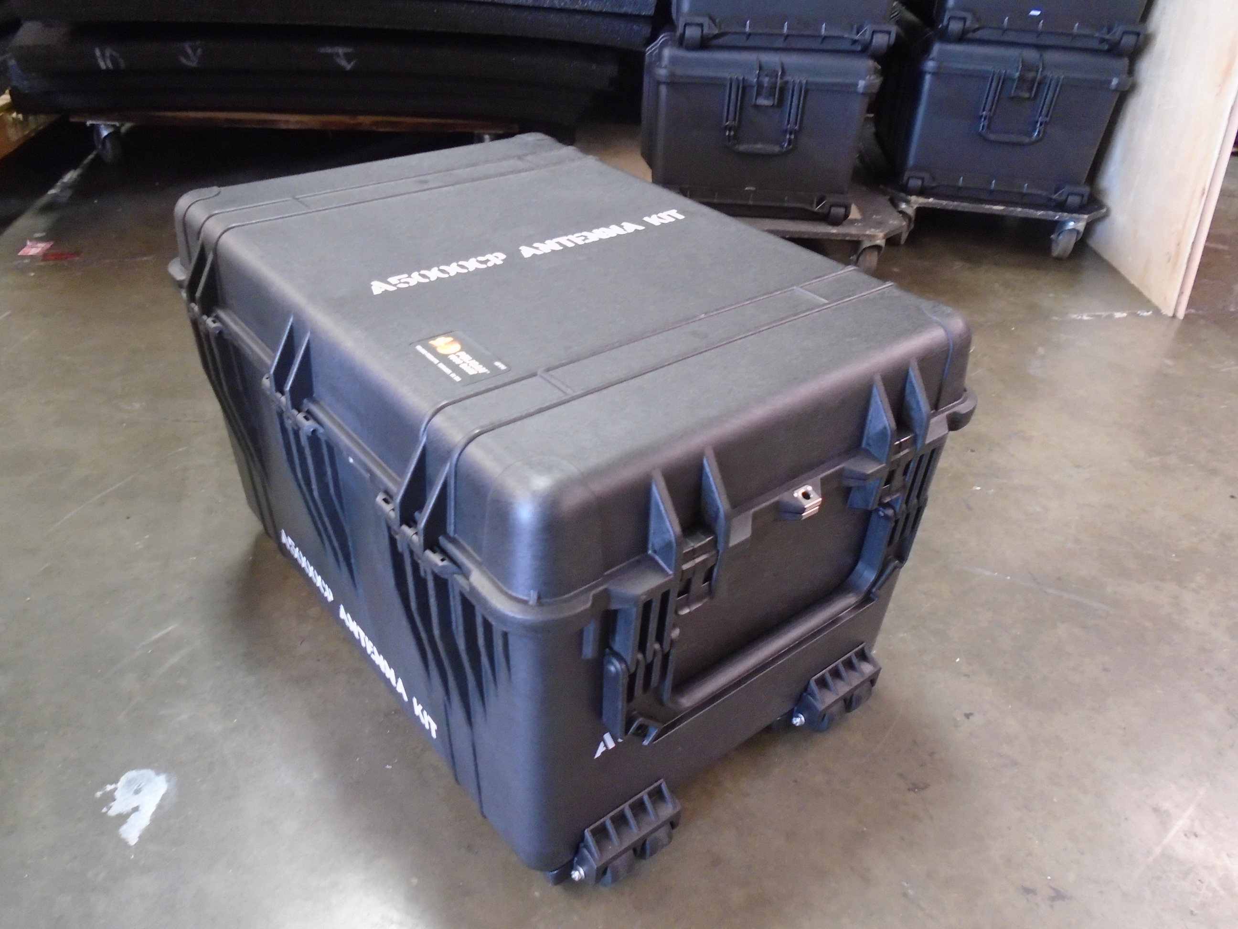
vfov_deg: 53.1
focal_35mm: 26
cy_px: 464
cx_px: 619
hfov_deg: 67.3
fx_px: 930
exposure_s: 1/8
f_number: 3.2
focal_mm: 4.6
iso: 400
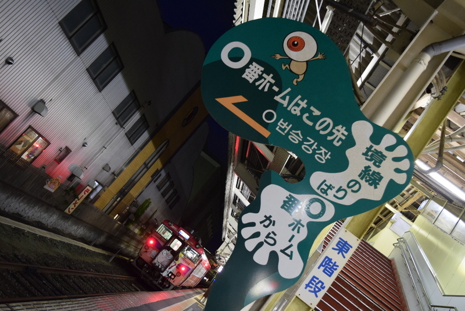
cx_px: 232
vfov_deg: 36.9
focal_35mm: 36
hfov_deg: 53.1
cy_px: 156
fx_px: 465
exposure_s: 1/13
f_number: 5
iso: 1600
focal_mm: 24
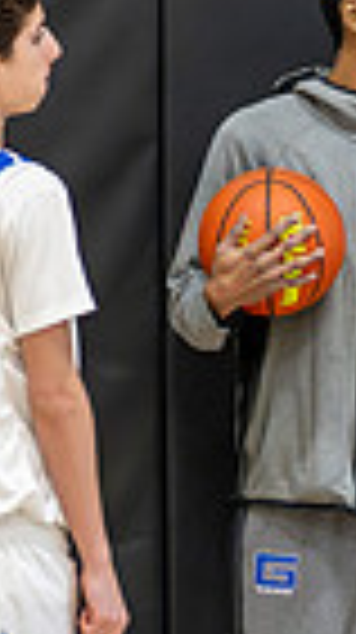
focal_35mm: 428
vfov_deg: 5.0
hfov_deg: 2.8
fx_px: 7204
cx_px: 98
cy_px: 365
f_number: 2.8
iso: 10000
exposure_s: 1/1000
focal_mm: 75
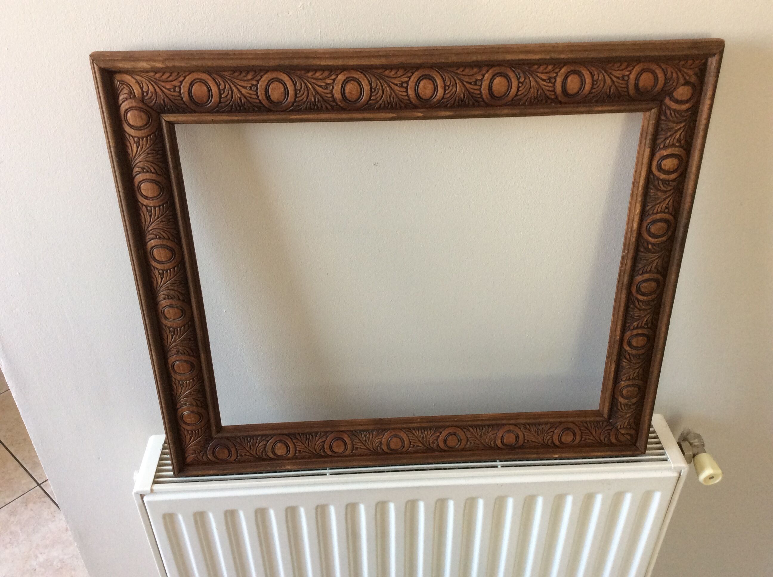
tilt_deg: -37.0
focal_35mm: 32
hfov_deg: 56.9
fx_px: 714
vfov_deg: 44.1
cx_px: 386
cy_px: 288
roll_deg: +1.6
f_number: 2.4
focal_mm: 3.3
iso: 80
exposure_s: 1/25
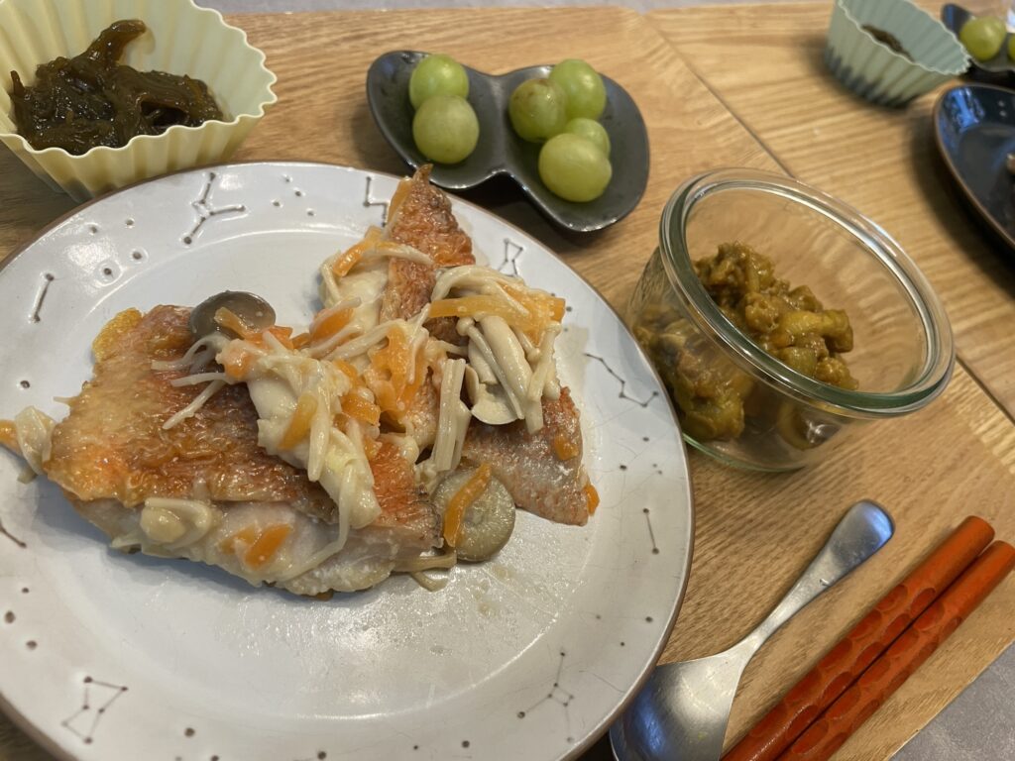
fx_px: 762
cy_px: 380
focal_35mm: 26
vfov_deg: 53.1
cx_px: 508
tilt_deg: -50.2
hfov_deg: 67.3
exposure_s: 1/60
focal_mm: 4.2
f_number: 1.6
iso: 100
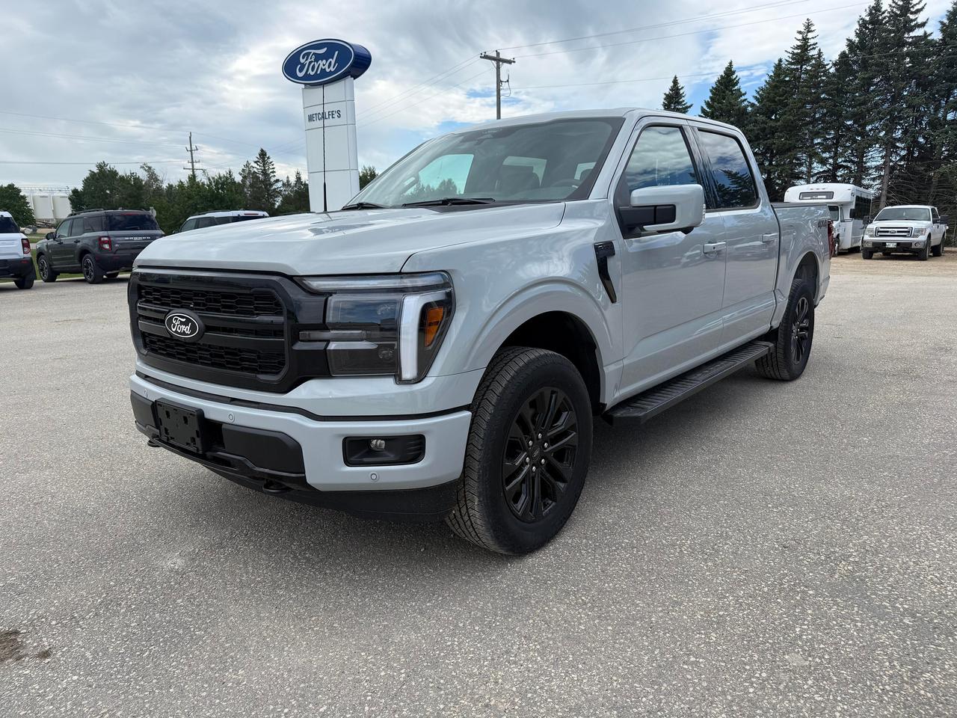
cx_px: 478
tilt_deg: -10.9
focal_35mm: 24
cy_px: 359
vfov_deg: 56.8
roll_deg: +1.1
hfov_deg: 71.6
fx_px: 664
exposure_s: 1/3279
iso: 80
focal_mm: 6.76
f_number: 1.78
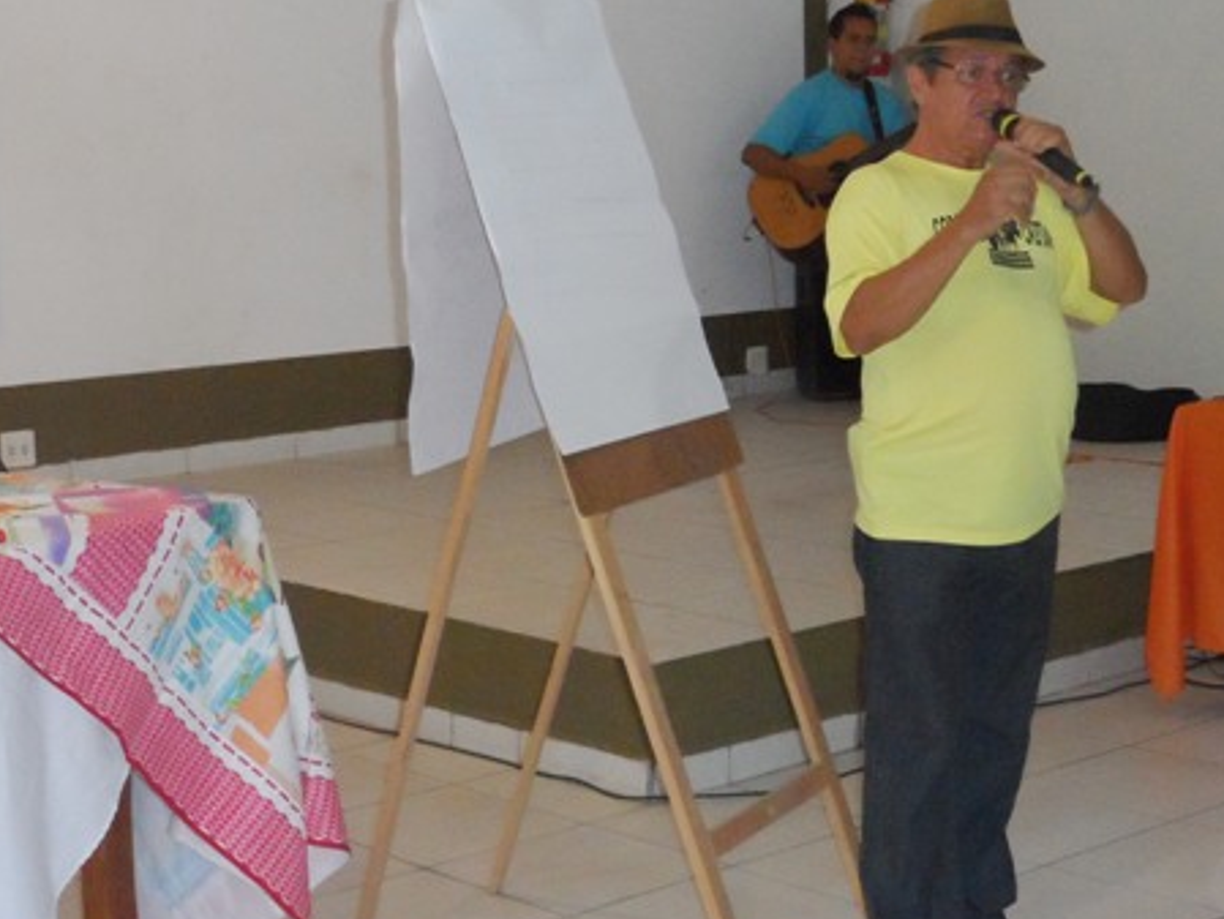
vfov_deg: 20.2
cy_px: 376
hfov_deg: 26.7
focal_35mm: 73
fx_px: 2582
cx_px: 627
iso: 400
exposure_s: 1/45
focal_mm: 6.8
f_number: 3.7
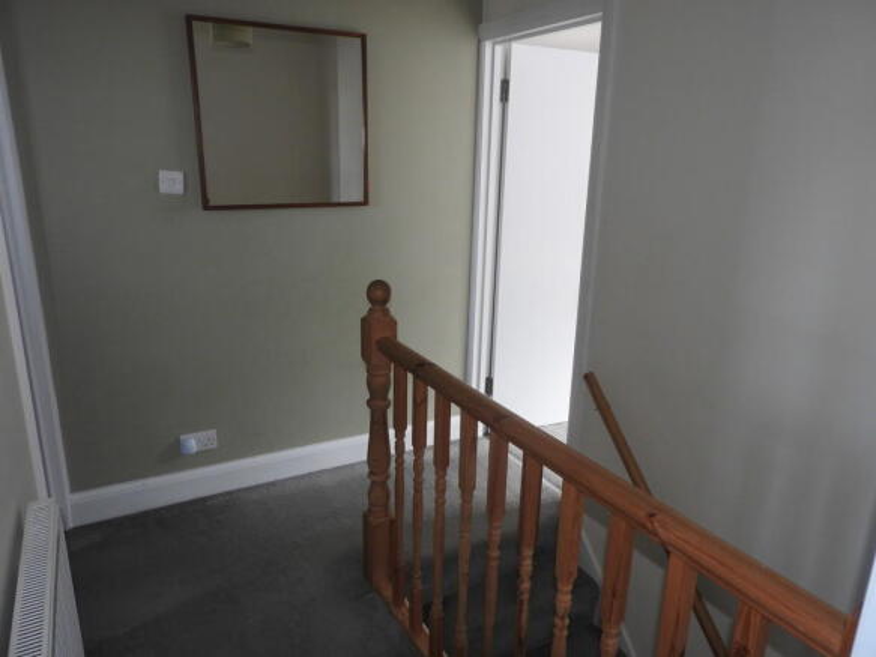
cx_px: 438
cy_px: 328
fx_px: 607
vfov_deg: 56.8
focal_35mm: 24
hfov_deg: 71.6
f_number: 3.3
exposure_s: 1/30
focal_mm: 4.3
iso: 200
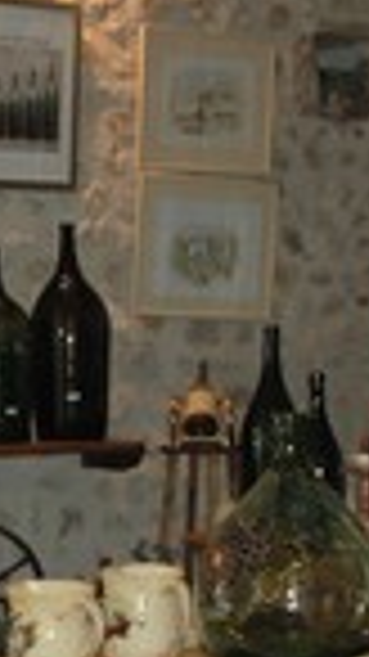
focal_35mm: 103
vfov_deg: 20.7
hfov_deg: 11.2
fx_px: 1794
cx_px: -207
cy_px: 423
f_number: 4.5
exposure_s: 1/60
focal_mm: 24
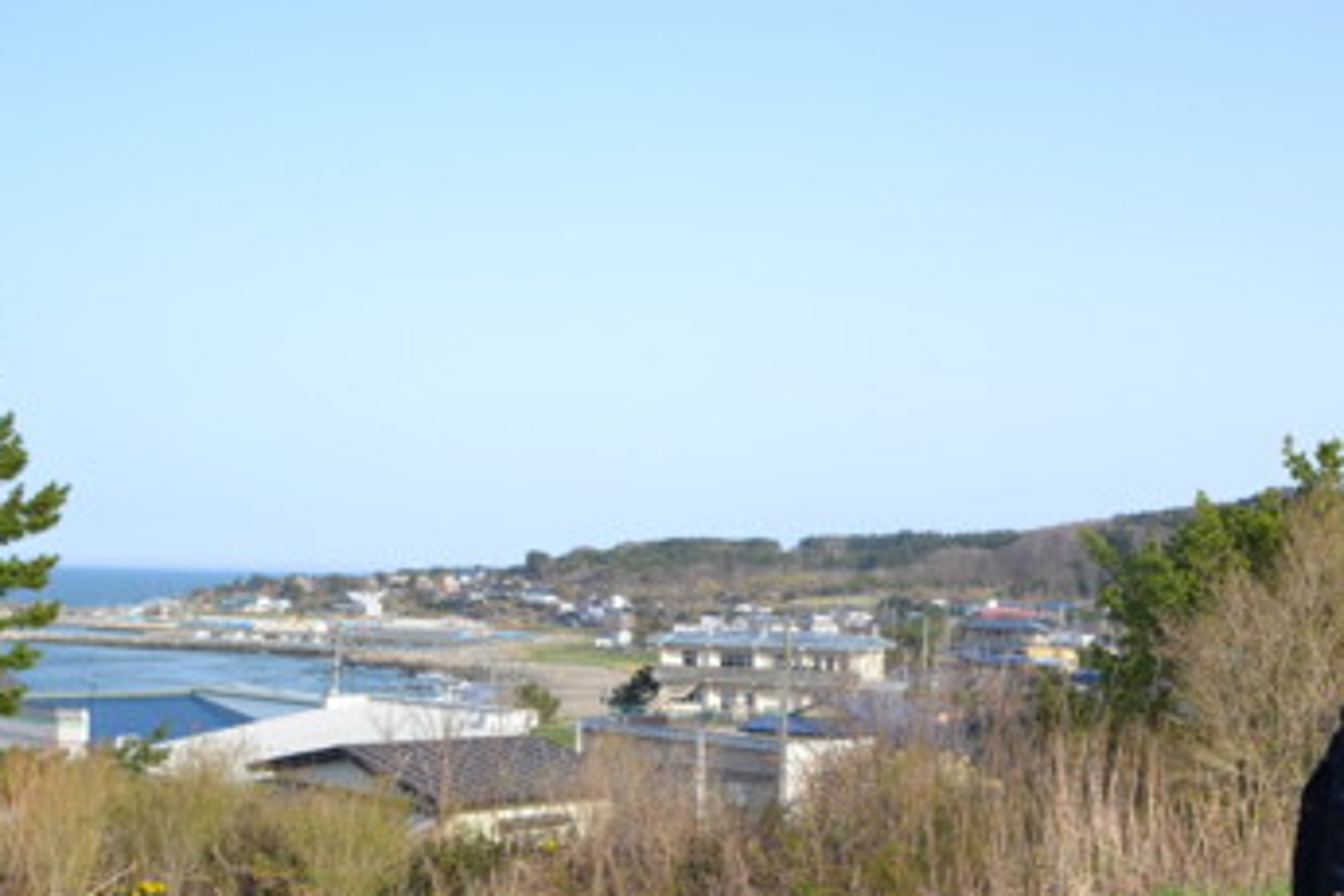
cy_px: 573
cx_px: 818
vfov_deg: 31.0
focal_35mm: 43
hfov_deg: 45.1
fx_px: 1605
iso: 100
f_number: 7.1
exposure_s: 1/200
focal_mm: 22
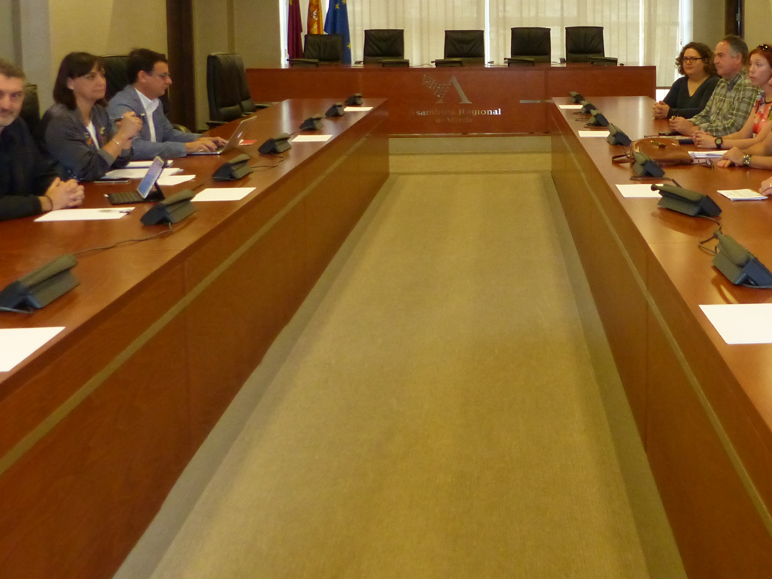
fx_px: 959
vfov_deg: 32.5
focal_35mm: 43
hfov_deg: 42.4
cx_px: 586
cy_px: 102
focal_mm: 4.5
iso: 400
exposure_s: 1/60
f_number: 2.8
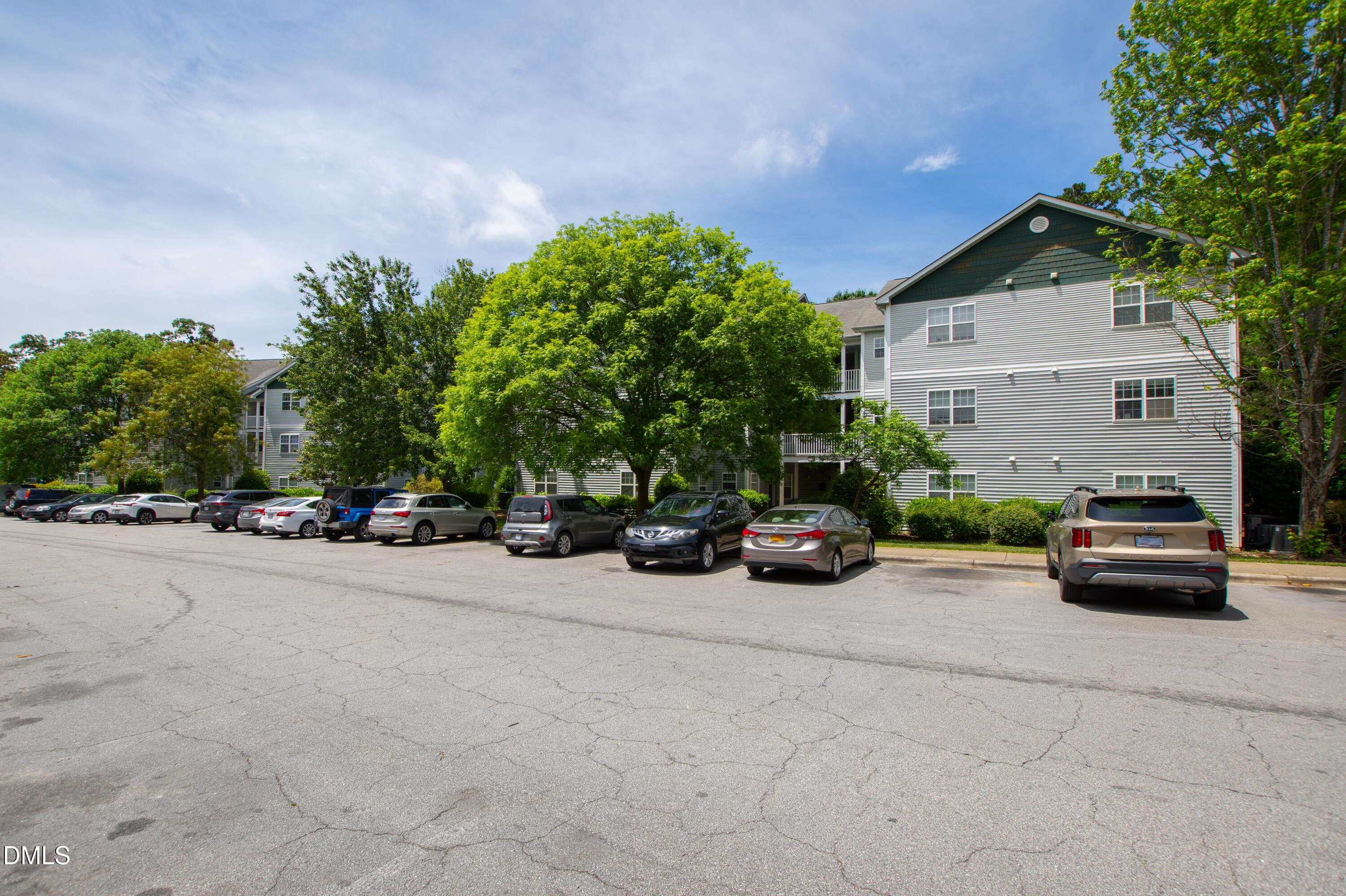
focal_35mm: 15
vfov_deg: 77.3
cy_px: 448
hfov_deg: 100.4
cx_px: 673
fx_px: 561
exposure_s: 1/200
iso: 100
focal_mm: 10
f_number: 8
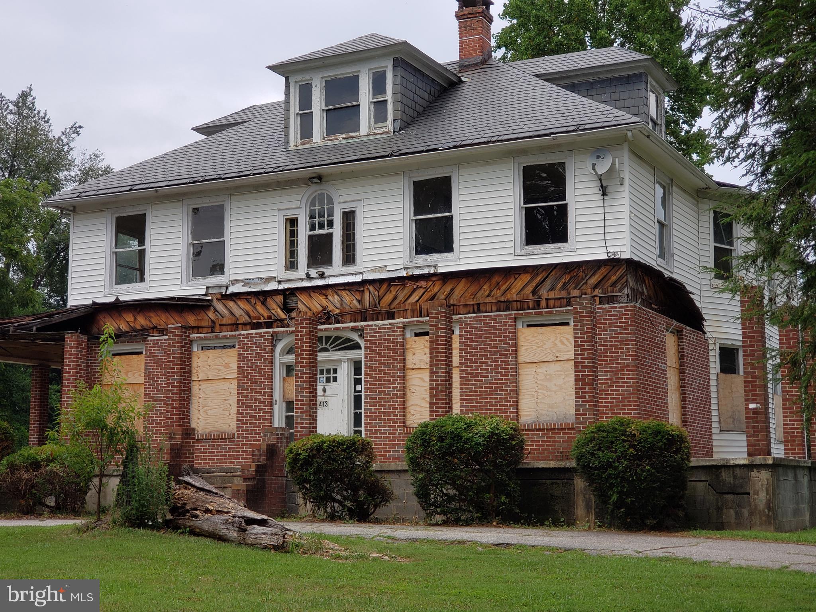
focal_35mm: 52
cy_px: 306
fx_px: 1226
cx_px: 408
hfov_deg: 36.8
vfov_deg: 28.0
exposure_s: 1/580
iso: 32
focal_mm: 6
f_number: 2.4
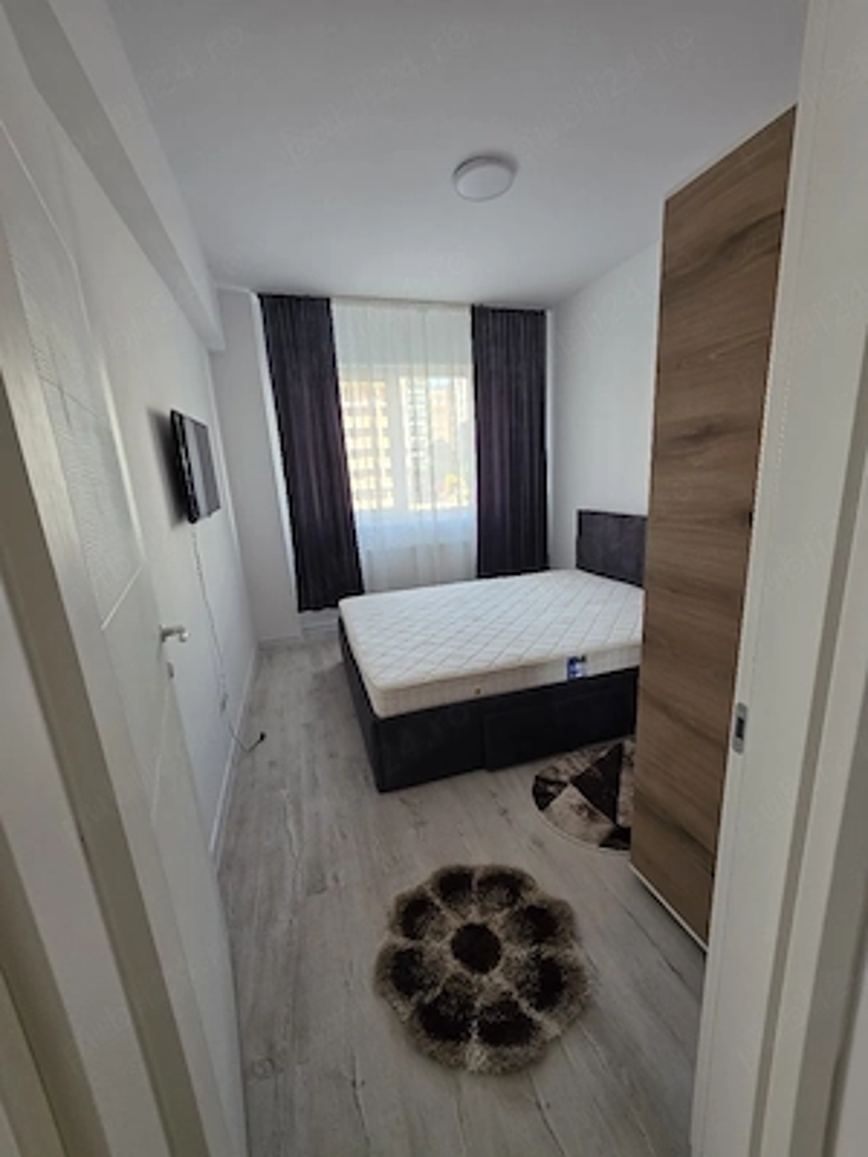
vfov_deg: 106.2
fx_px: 435
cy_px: 578
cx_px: 434
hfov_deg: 89.9
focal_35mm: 13
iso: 125
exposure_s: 1/101
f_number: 1.9
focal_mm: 2.2
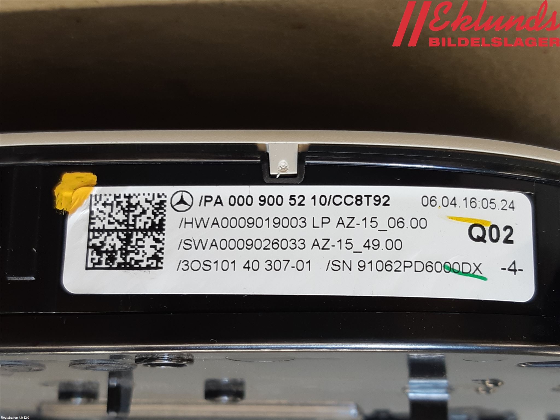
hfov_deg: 67.3
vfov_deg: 53.1
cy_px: 210
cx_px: 280
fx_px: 421
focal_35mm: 26
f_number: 1.7
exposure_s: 1/50
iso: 64
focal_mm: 3.93
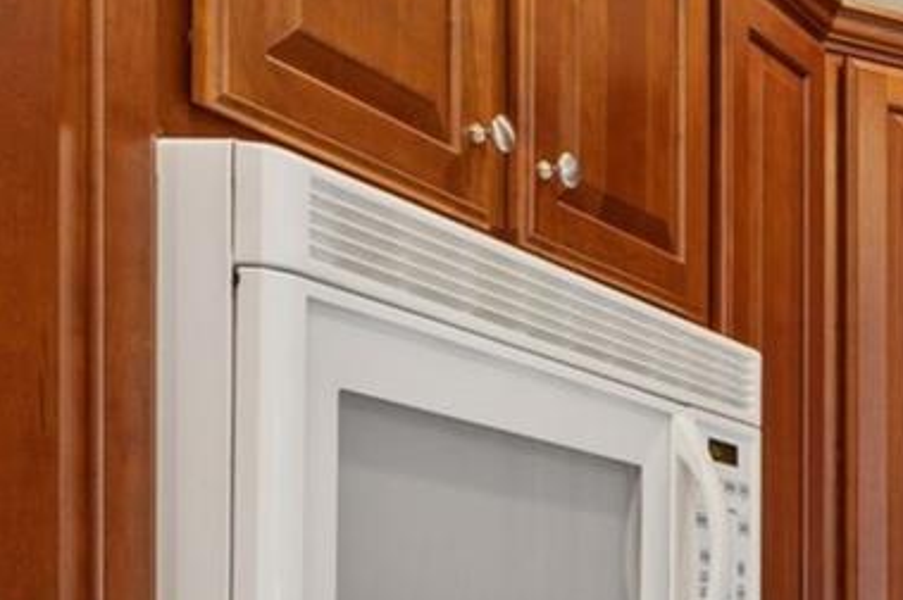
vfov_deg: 17.1
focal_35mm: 76
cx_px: 1561
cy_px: 714
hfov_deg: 20.3
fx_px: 1905
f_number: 9
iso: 400
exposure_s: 1/10
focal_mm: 18
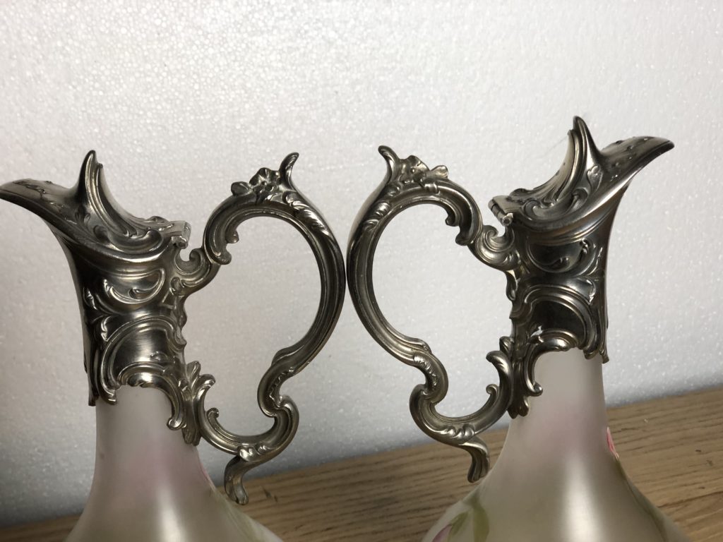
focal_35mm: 52
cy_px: 271
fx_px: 1086
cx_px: 362
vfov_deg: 28.0
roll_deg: +2.8
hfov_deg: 36.8
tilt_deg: -18.6
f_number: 2.4
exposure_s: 1/50
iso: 50
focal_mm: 6
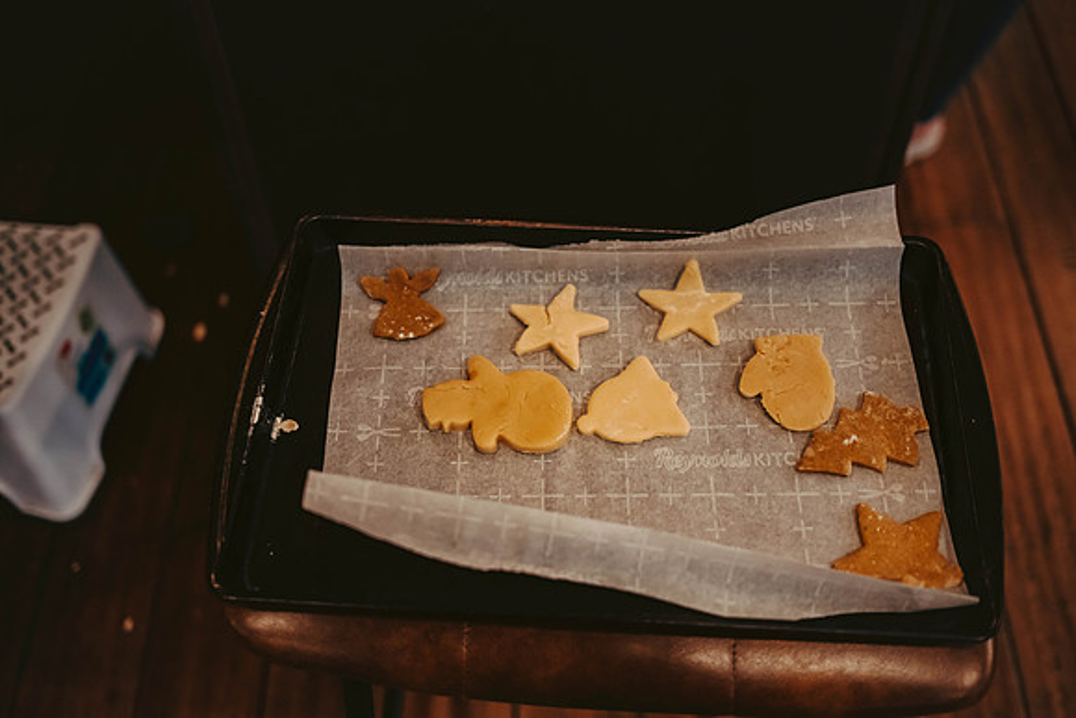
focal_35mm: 40
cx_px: 538
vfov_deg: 33.4
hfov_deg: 48.4
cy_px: 359
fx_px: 1196
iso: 2500
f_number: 2
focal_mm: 40
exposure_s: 1/500
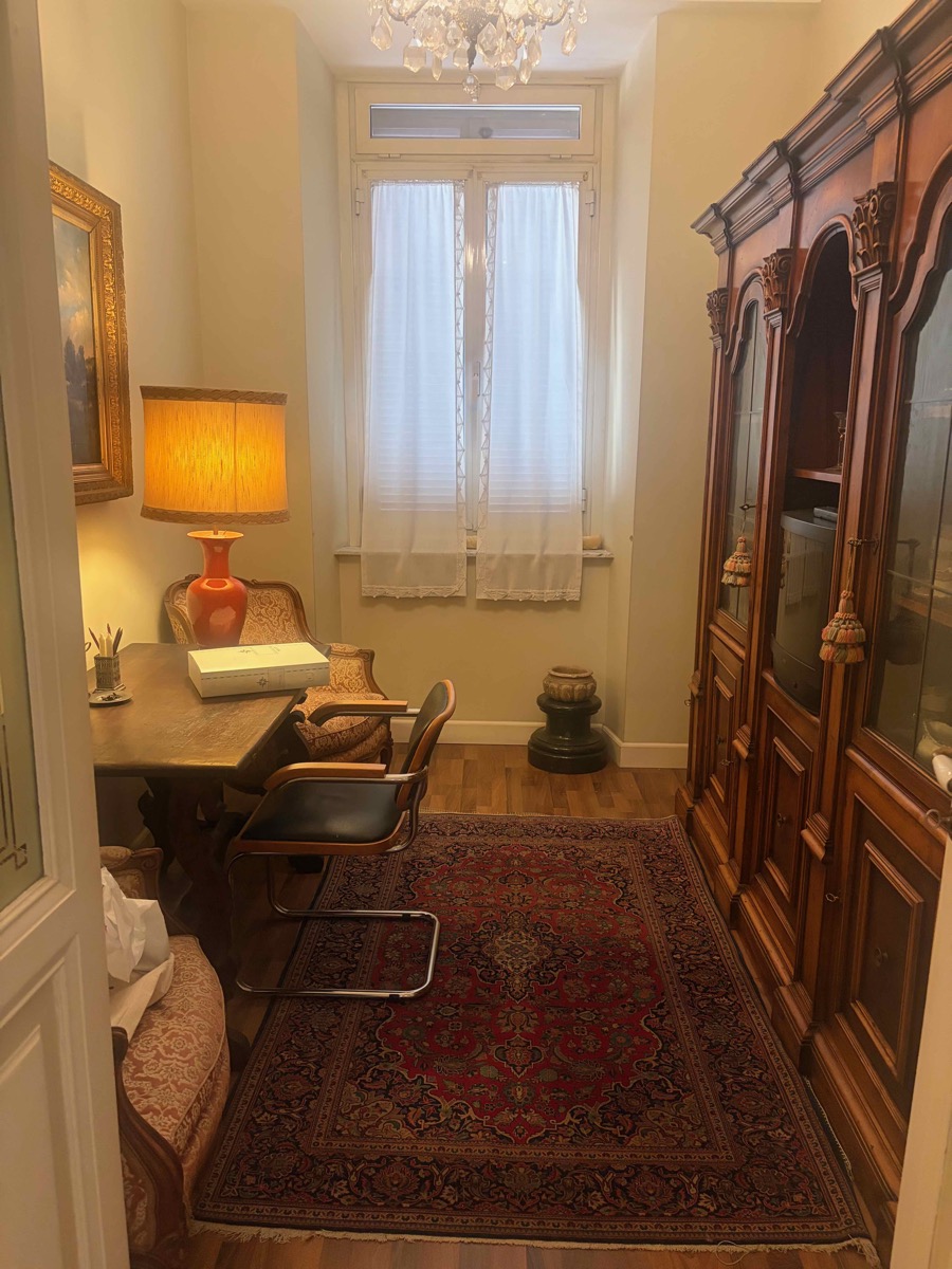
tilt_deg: -12.1
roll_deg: -0.2
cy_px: 634
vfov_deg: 67.3
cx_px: 476
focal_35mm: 26
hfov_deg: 53.1
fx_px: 953
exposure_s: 1/50
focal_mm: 5.96
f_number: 1.6
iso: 320
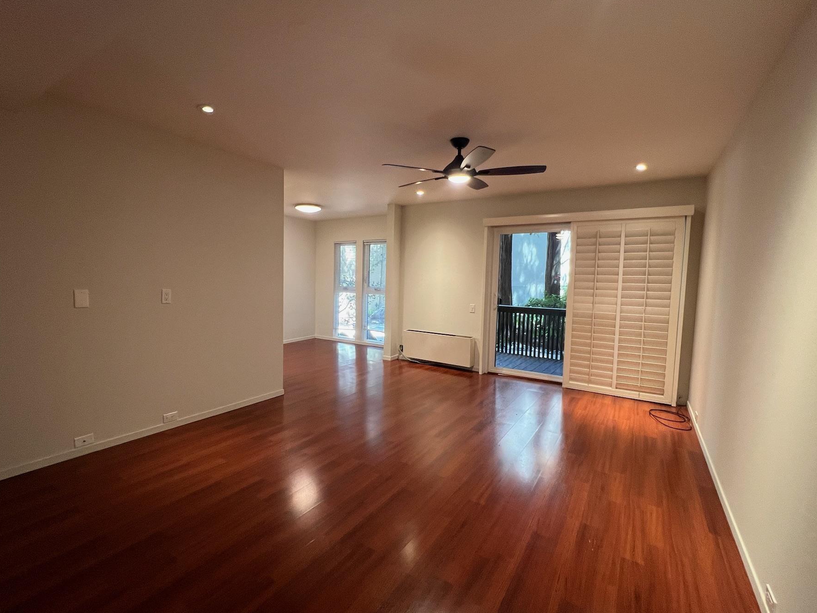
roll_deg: -1.0
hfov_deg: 98.1
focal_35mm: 15
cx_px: 392
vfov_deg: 81.7
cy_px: 306
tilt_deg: -5.1
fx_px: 354
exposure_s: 1/60
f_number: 1.8
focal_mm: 1.57
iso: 200
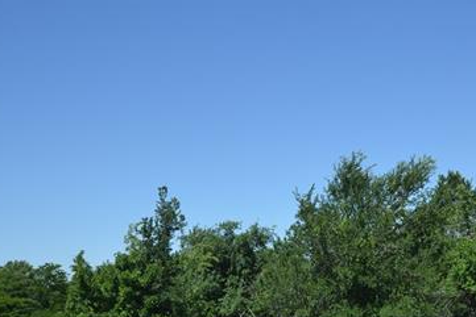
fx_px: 701
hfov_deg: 36.6
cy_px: 187
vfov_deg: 25.5
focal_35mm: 53
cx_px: 361
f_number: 8
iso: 125
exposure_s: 1/250
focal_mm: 20
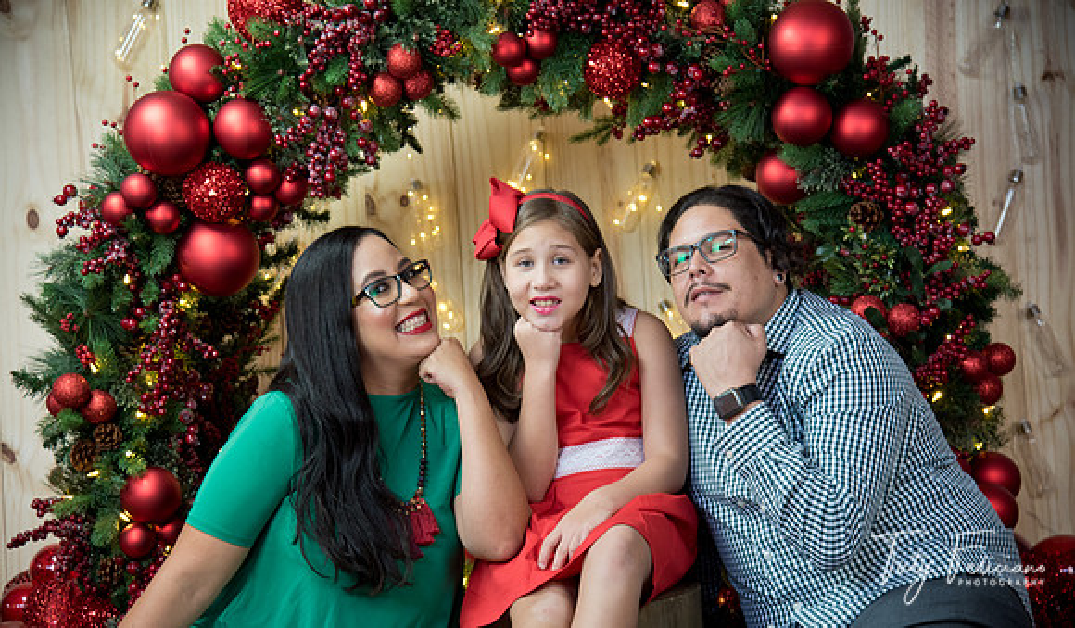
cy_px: 358
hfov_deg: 26.0
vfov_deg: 15.4
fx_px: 2330
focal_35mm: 81
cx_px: 538
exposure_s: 1/80
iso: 1000
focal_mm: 78
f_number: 4.5
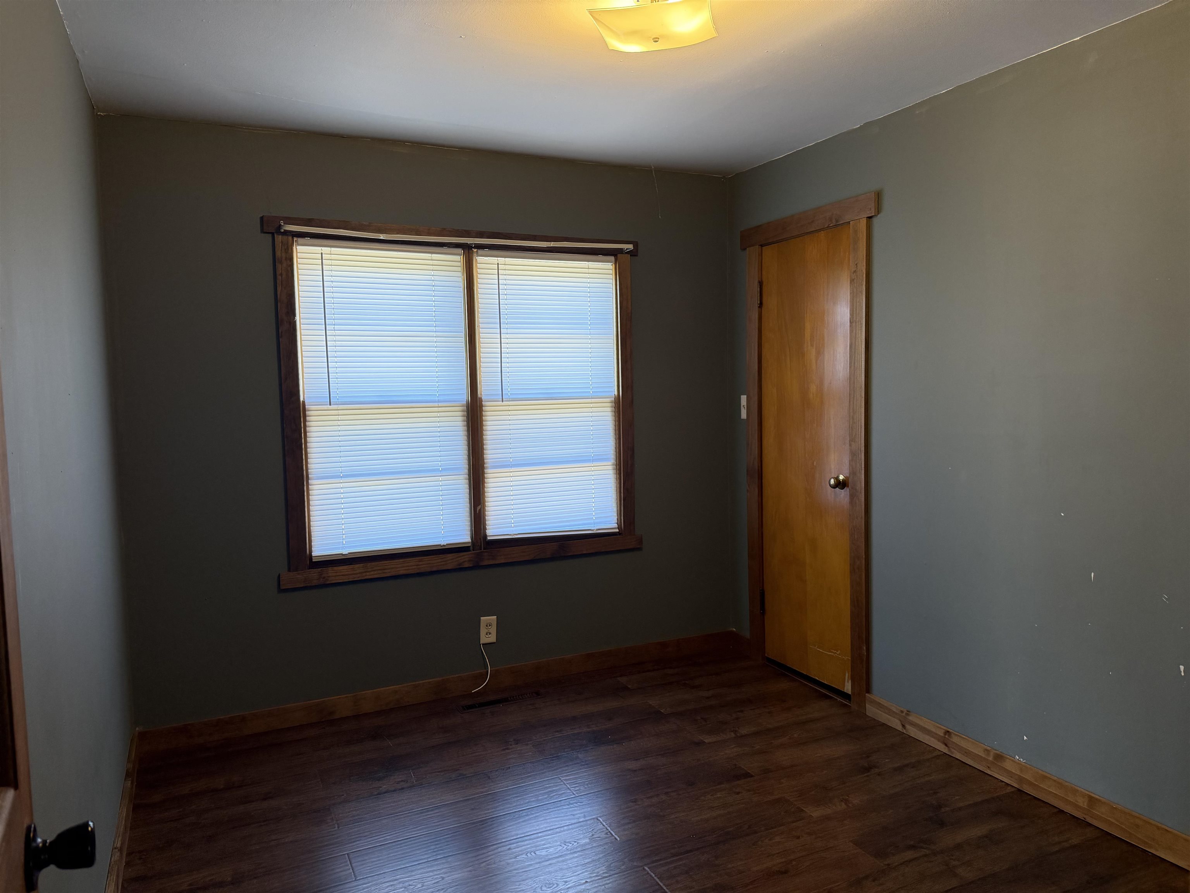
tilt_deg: -3.9
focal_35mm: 24
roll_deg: +1.2
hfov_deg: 71.6
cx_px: 595
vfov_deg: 56.8
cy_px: 446
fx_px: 825
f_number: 1.78
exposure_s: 1/120
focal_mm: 6.76
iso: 250
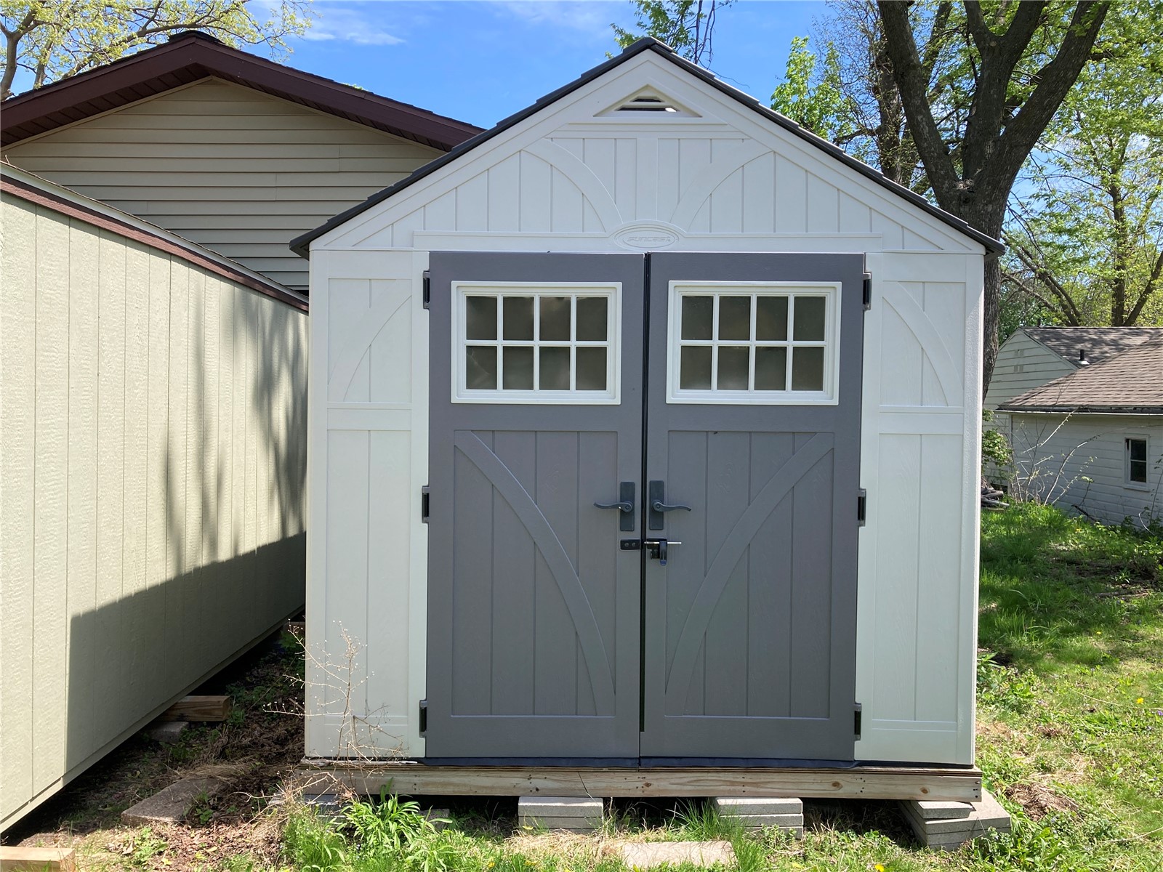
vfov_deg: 49.7
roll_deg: -1.0
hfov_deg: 63.4
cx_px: 582
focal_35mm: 28
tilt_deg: +0.2
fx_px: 941
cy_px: 436
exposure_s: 1/852
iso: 20
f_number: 1.8
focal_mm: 3.99
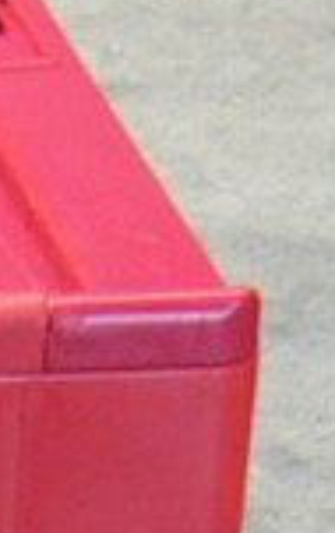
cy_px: 1246
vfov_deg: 5.2
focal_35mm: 392
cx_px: -1146
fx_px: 5699
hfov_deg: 3.2
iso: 80
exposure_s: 1/25
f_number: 2.8
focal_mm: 5.8
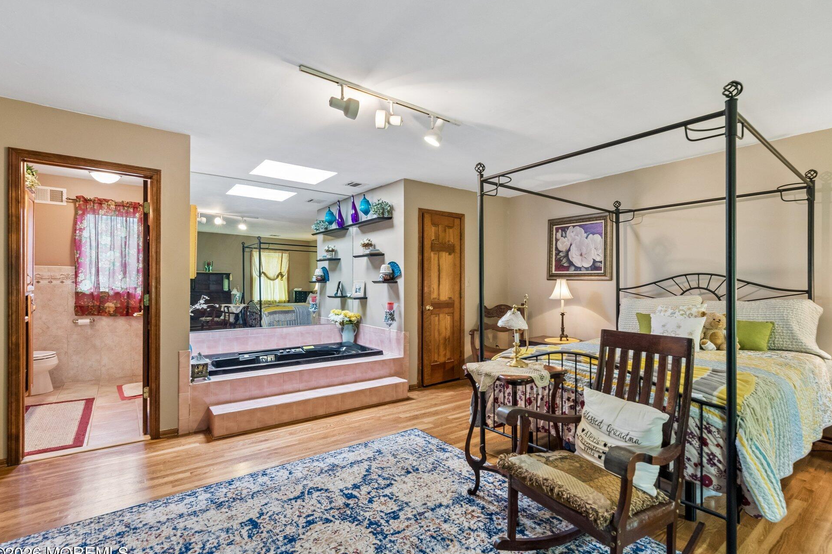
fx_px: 370
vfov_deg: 73.7
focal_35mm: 16
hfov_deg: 96.7
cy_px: 285
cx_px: 434
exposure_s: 1/13
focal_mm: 15
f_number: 7.1
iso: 800
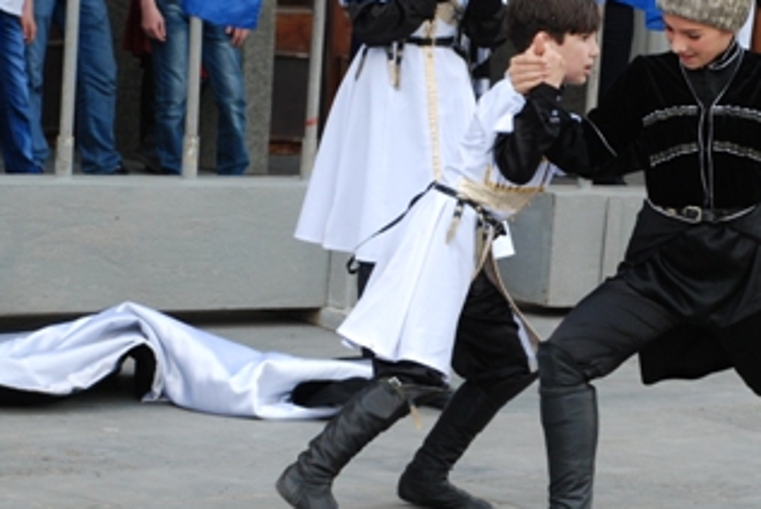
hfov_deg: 10.9
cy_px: 274
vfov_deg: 7.3
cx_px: 679
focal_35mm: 188
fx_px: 3978
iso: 400
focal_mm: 62
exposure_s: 1/400
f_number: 5.3
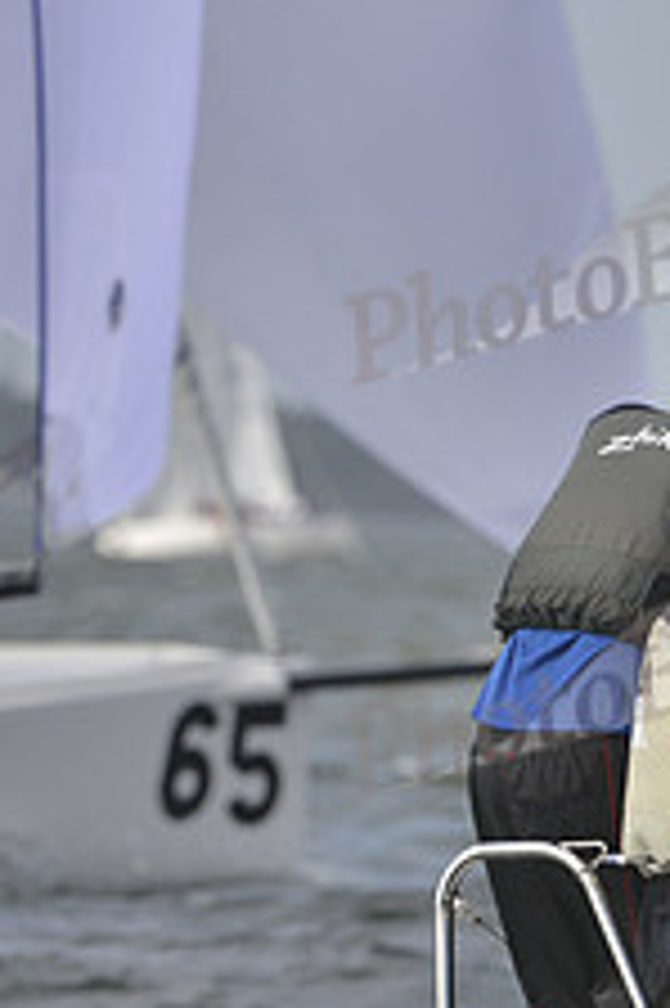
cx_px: 1214
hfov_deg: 1.6
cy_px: 853
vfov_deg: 2.3
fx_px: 24603
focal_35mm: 880
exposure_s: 1/1600
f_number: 8
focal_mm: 340
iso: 400
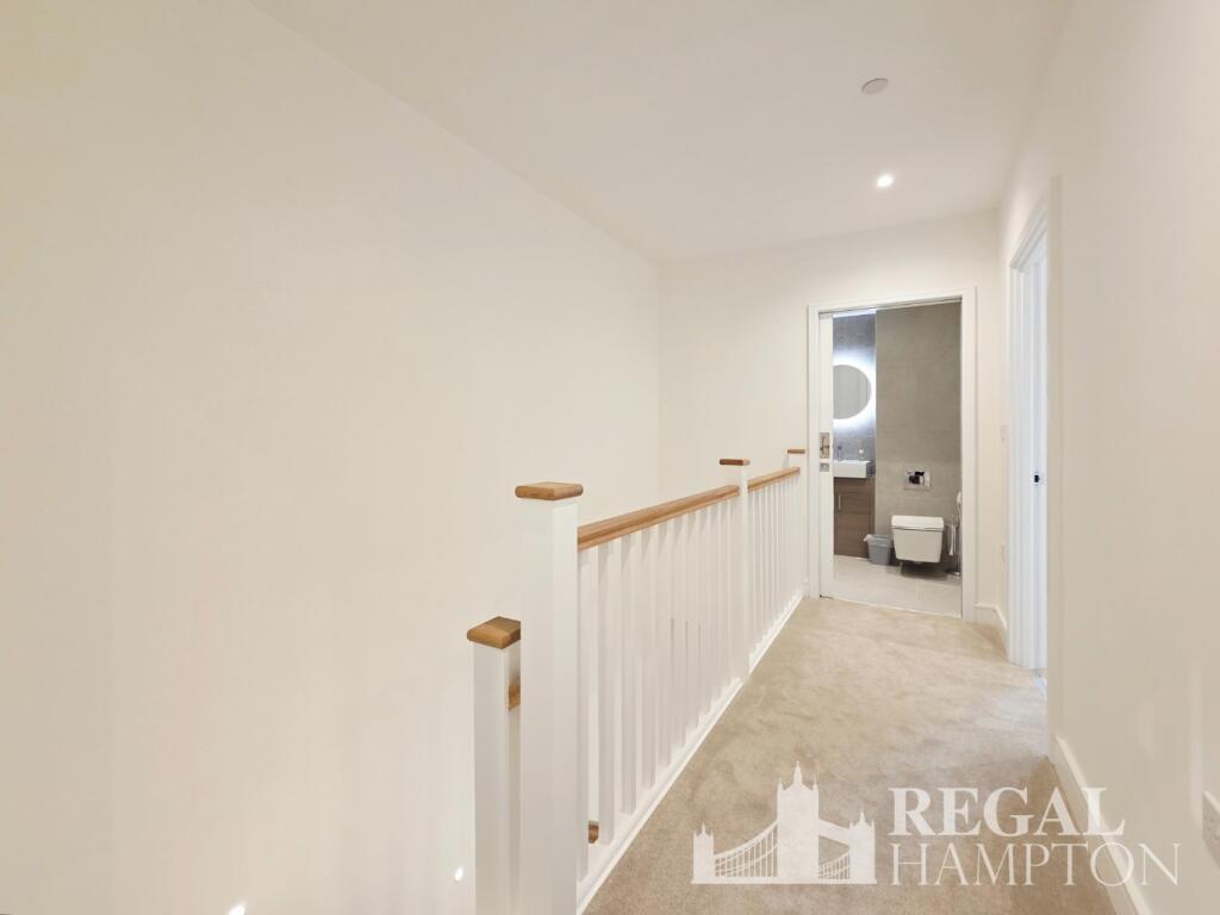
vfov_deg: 89.9
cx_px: 610
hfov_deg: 106.2
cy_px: 458
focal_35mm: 13
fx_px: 458
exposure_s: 1/50.3
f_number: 2.2
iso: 160
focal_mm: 2.2
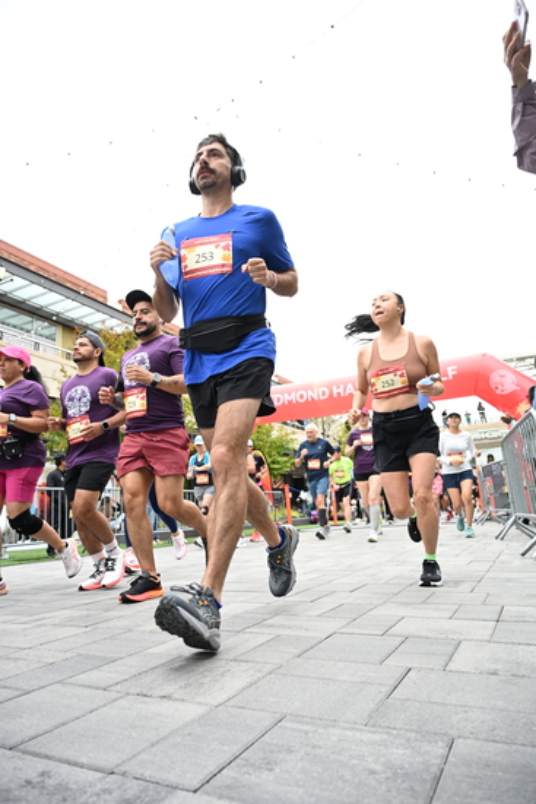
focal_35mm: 24
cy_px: 402
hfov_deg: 53.2
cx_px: 268
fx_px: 536
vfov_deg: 73.7
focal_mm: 24
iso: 2000
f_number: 4
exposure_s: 1/640
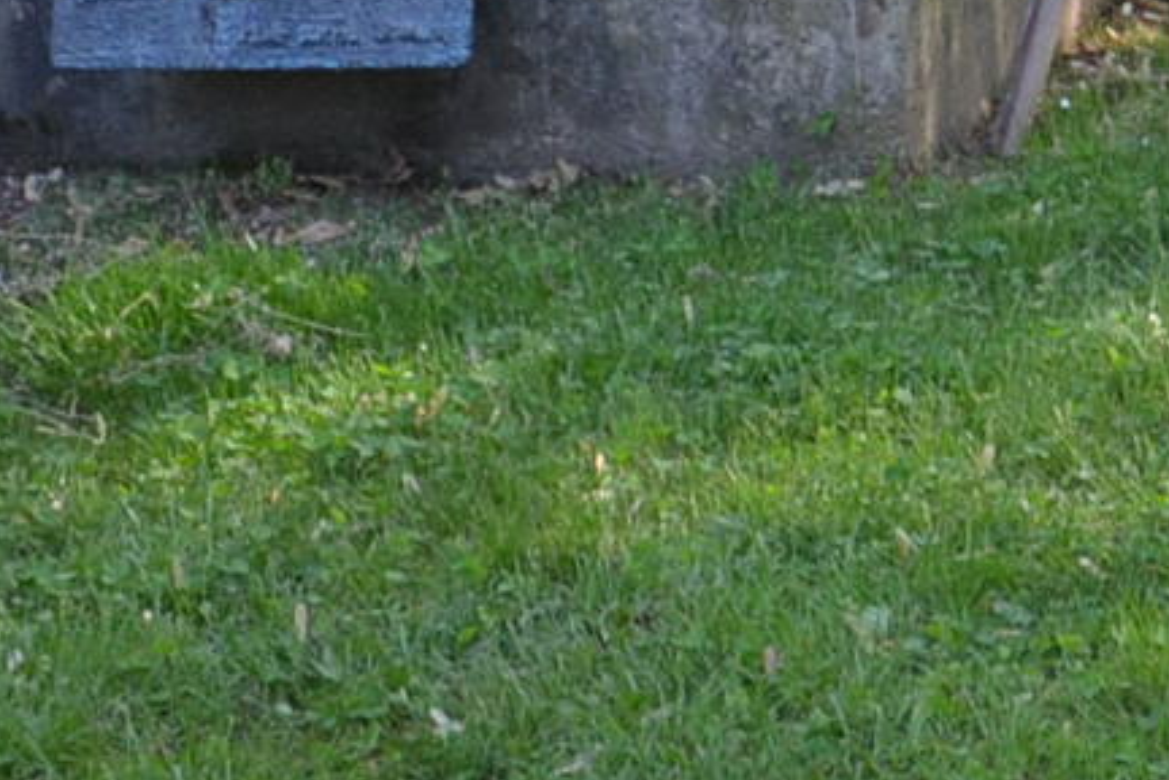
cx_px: 1851
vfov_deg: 7.0
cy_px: -647
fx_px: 6234
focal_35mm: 192
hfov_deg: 10.3
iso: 320
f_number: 5.6
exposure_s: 1/125
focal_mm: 24
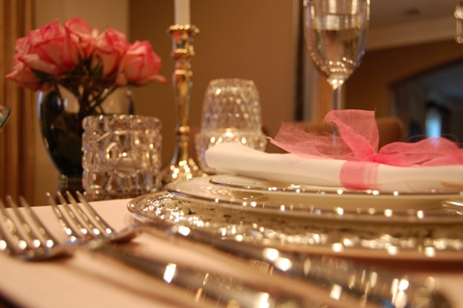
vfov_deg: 36.8
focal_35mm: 36
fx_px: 463
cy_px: 154
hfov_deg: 53.1
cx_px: 232
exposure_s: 1/25
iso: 800
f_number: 4
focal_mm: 24
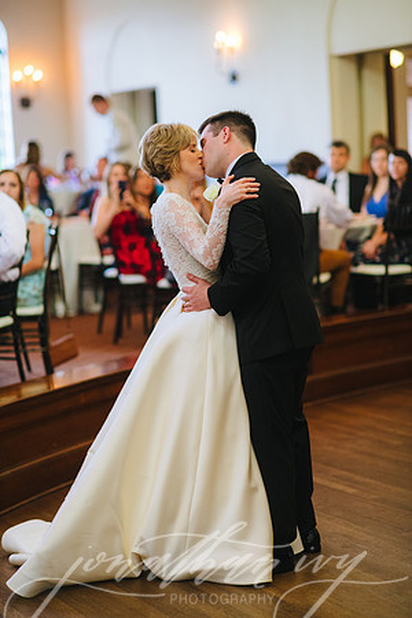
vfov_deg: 23.9
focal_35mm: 85
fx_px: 1459
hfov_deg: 16.1
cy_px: 309
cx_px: 206
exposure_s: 1/250
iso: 1600
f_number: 2
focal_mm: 85
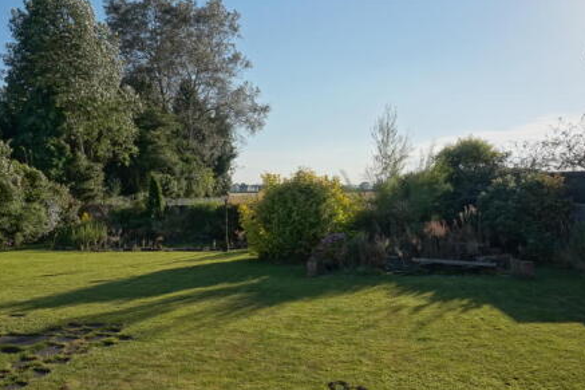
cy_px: 171
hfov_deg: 52.5
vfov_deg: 36.8
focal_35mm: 36
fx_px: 585
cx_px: 216
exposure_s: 1/200
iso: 160
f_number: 11
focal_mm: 16
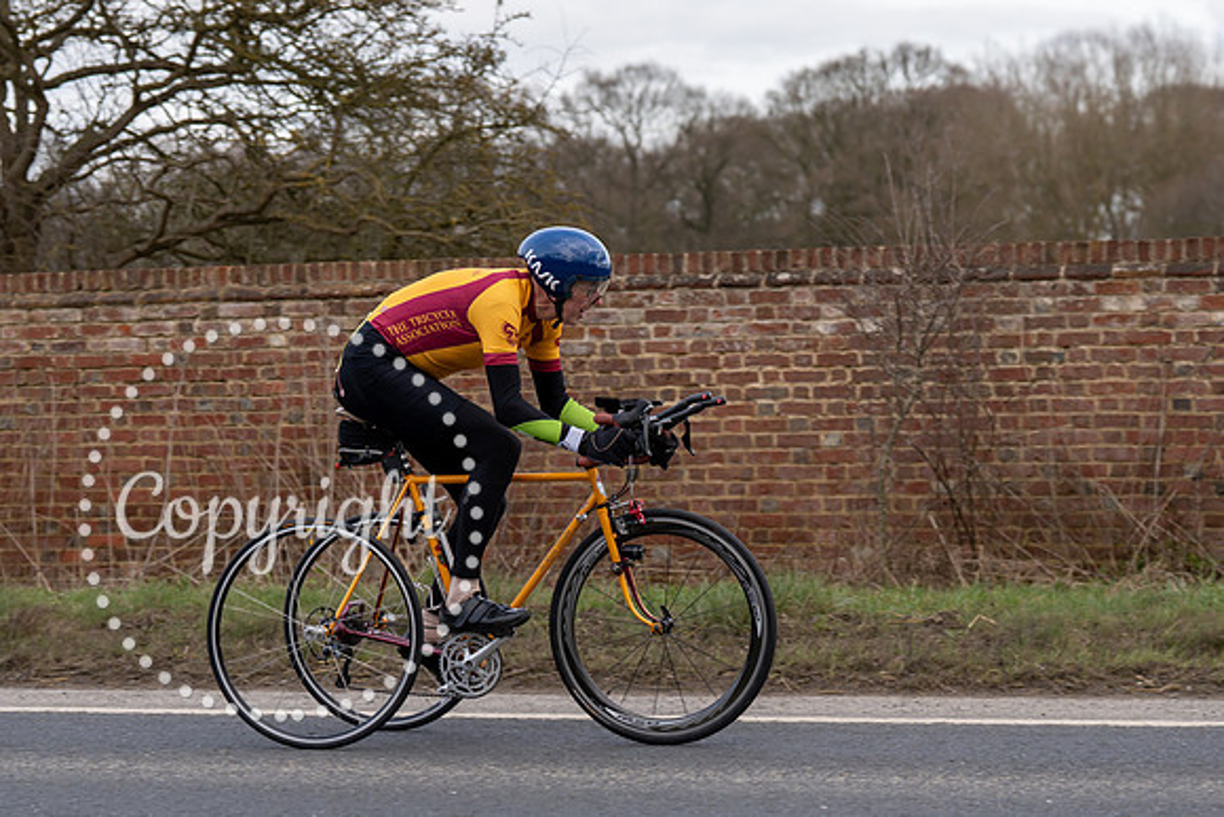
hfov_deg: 20.3
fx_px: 3416
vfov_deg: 13.6
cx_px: 623
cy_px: 290
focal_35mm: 100
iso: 200
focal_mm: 70
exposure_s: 1/800
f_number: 3.5
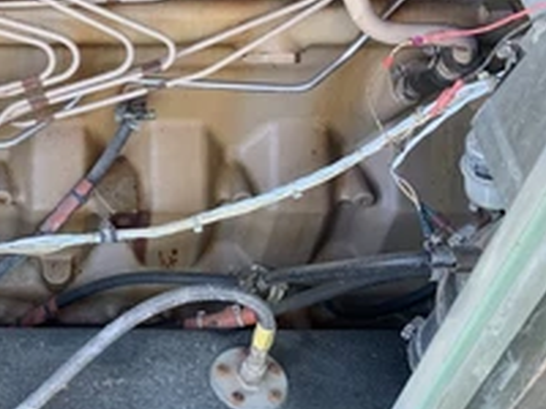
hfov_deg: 34.2
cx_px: 27
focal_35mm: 52
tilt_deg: -43.8
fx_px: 820
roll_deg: +1.4
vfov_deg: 27.9
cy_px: 139
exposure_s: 1/109
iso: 100
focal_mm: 4.25
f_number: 1.8
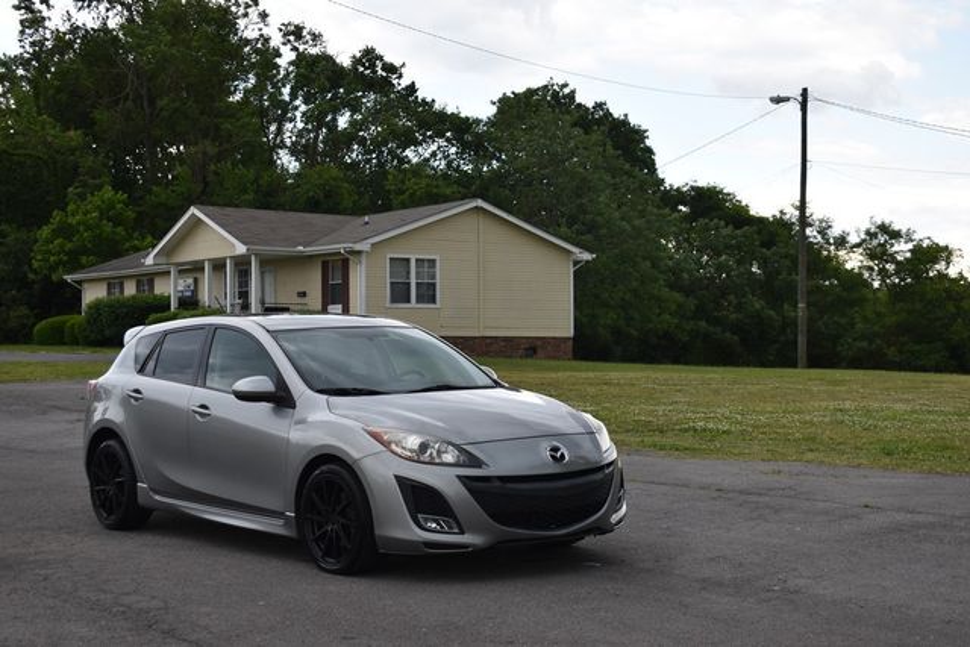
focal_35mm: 54
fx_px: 1455
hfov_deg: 36.9
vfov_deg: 25.1
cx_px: 485
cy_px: 324
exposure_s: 1/250
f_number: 6.3
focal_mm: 36
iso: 200
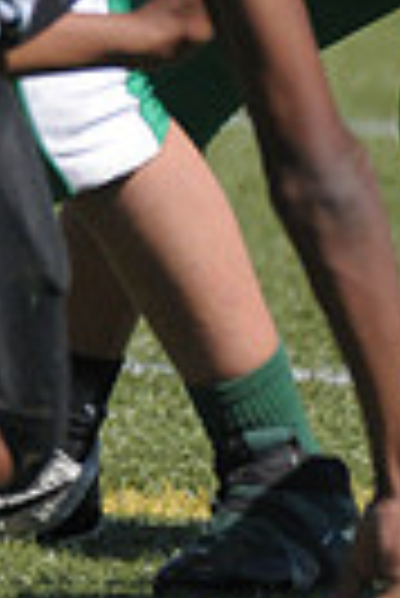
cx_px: 357
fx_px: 31433
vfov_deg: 1.1
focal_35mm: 1891
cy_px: -378
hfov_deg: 0.7
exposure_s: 1/5000
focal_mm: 290
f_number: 4
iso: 640
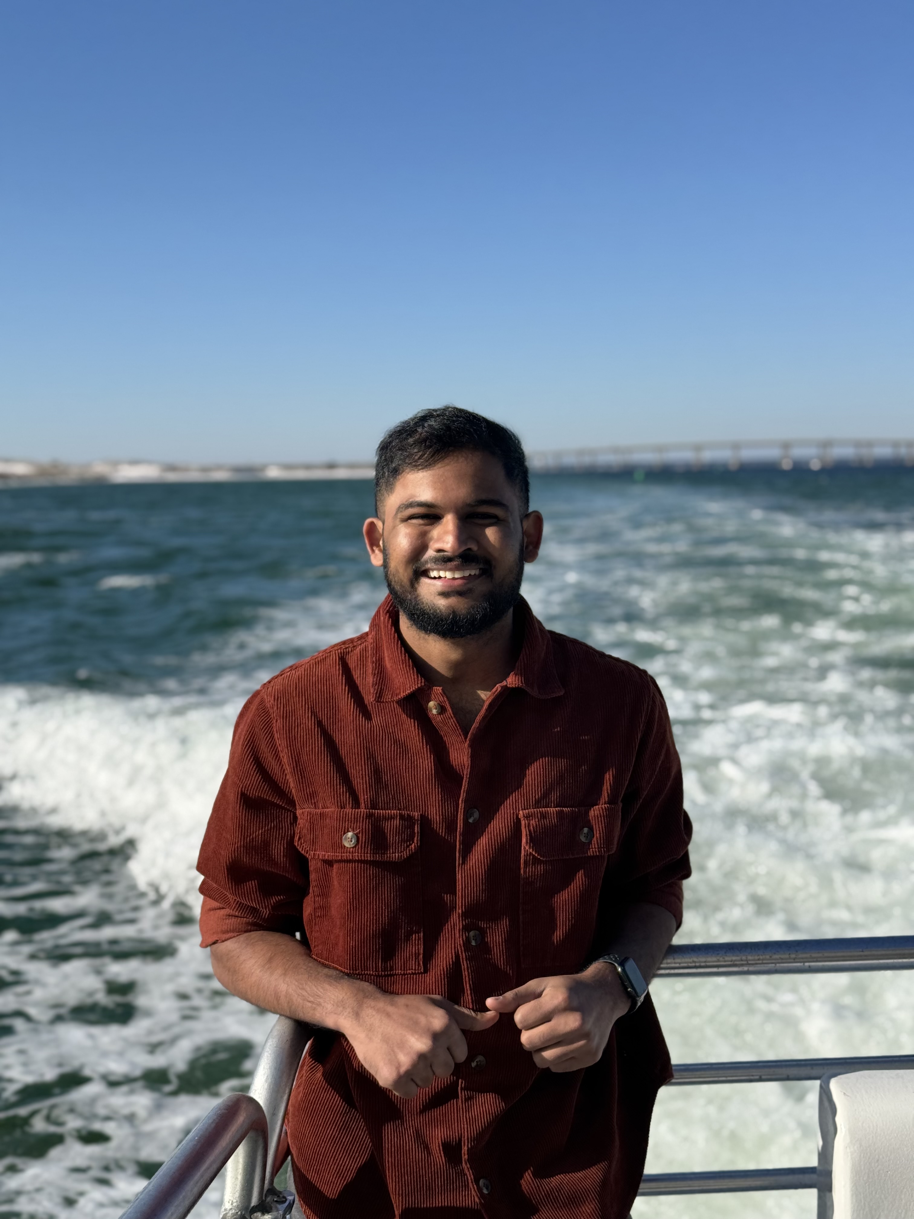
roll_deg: +1.2
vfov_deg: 39.7
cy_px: 610
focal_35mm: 48
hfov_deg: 30.3
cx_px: 457
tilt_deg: -6.3
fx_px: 1690
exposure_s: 1/4310
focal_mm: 6.76
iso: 64
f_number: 1.78
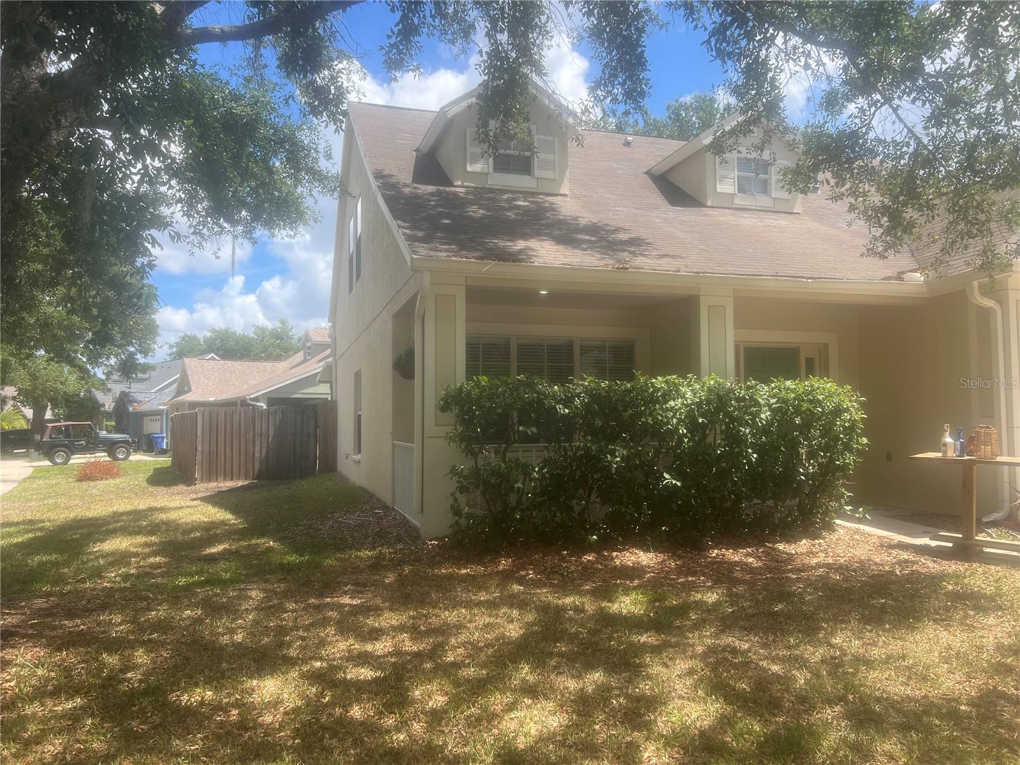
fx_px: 766
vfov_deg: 53.1
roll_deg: +0.5
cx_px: 510
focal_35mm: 26
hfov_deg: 67.3
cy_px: 382
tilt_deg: +3.2
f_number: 1.5
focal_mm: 5.7
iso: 50
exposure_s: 1/1645
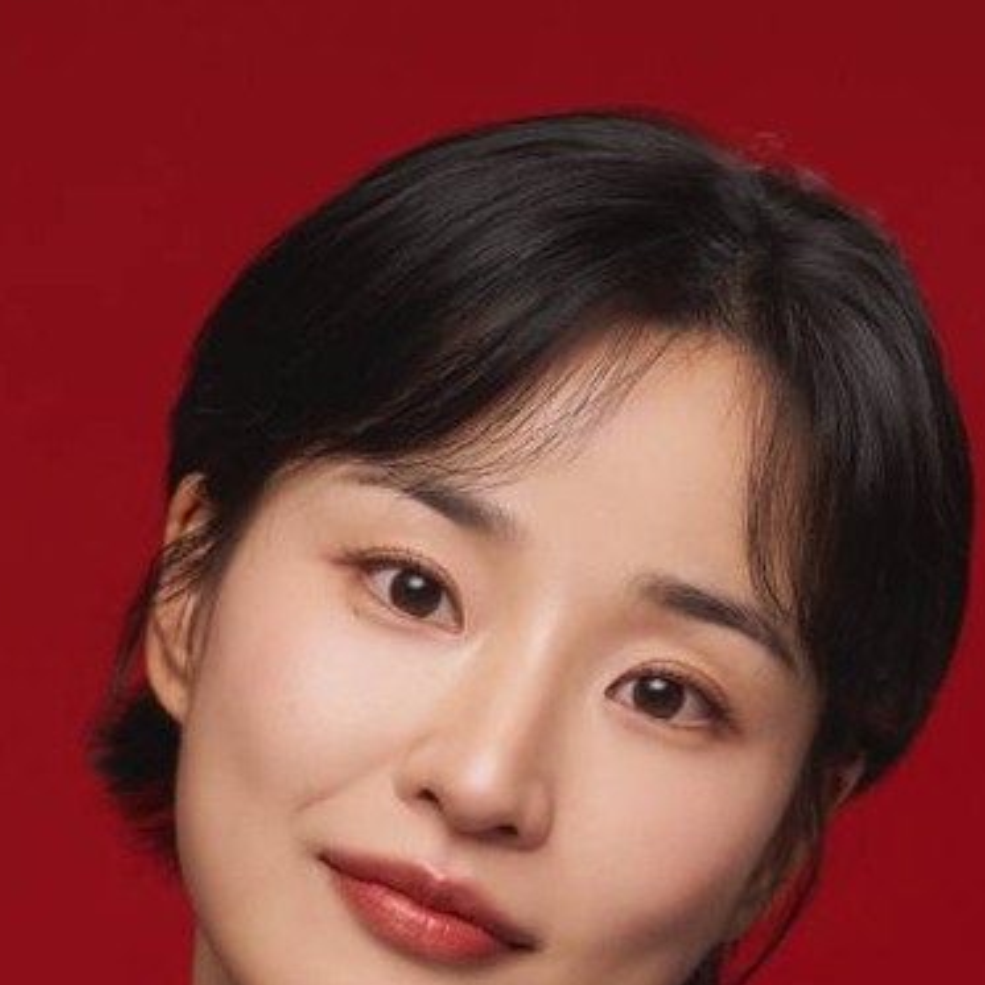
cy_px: 1059
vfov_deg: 4.6
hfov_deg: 4.6
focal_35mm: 383
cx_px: 370
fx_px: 12330
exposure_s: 1/160
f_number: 6.3
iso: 800
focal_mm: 200
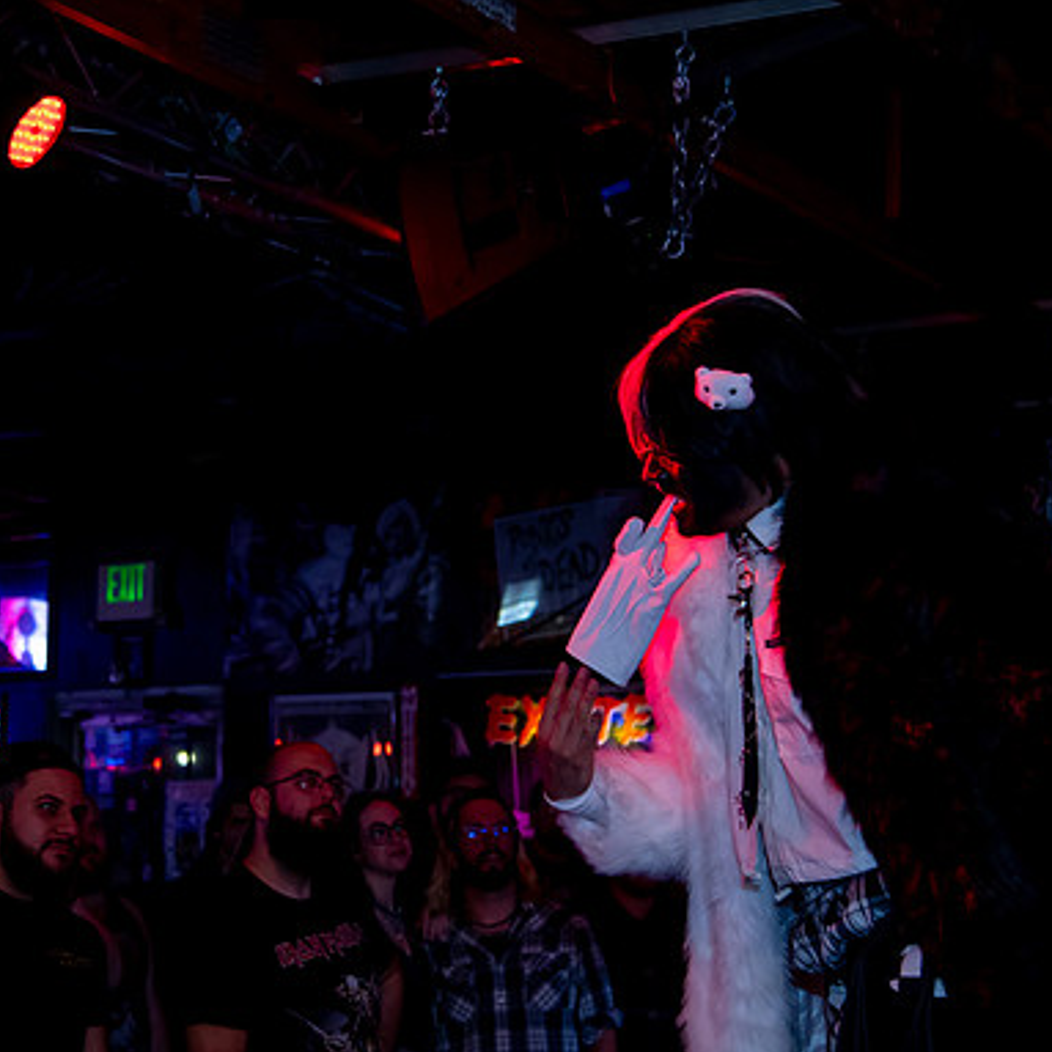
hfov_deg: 26.7
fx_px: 2201
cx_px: 339
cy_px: 529
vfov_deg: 26.9
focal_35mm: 64
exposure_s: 1/200
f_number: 4
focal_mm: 46
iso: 5000
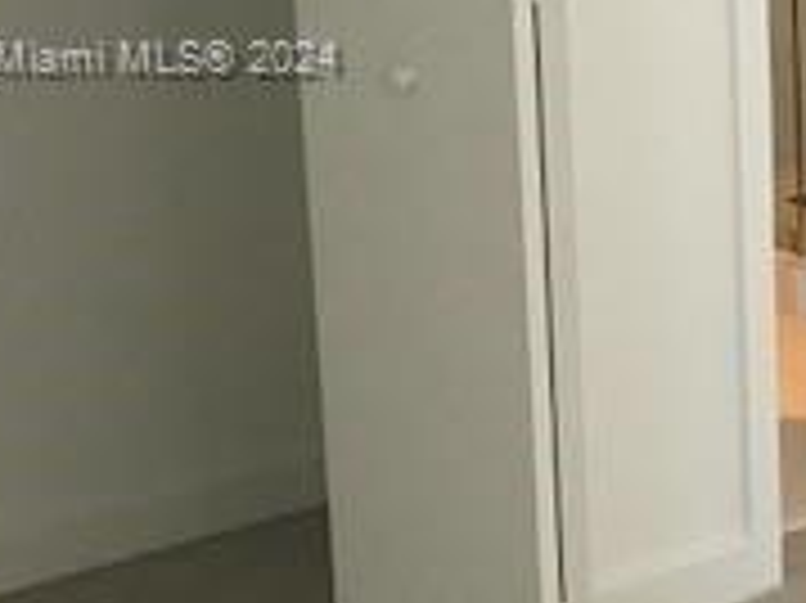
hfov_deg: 17.9
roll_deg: +1.0
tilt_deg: -11.7
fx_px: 2327
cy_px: 63
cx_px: 1157
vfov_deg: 14.6
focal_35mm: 100
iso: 25
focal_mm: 3.99
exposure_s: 1/40
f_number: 1.8
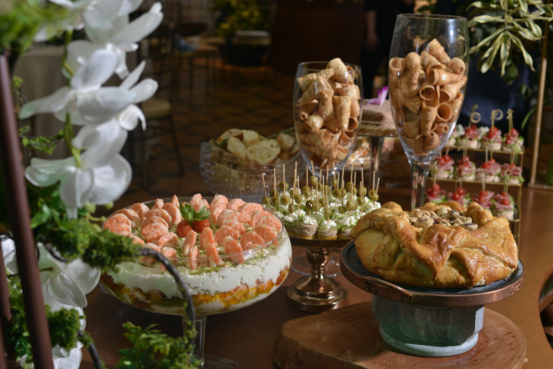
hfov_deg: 39.6
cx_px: 276
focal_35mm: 50
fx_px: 768
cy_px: 184
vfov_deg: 27.0
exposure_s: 1/60
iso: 800
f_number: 6.3
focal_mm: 50
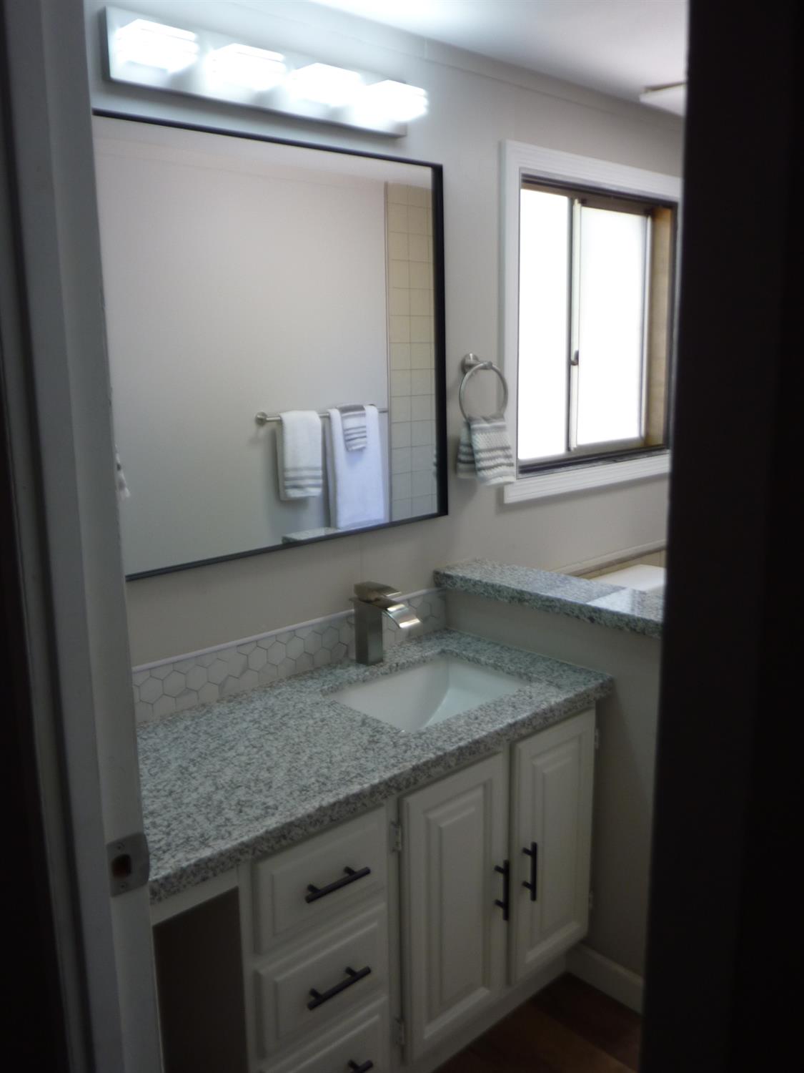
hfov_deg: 48.2
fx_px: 898
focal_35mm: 29
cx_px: 402
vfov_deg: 61.7
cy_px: 536
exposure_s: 1/30
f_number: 3.4
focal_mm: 4.7
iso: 100
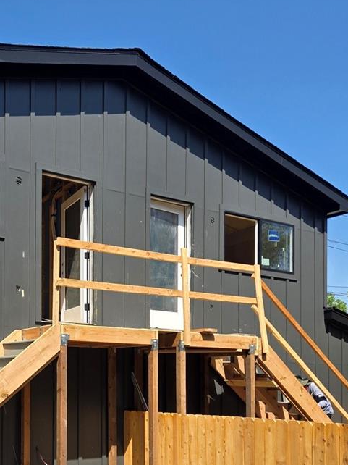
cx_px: 35
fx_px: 577
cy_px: 366
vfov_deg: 42.1
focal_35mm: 43
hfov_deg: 32.0
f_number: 1.8
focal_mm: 5.4
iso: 25
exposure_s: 1/1102
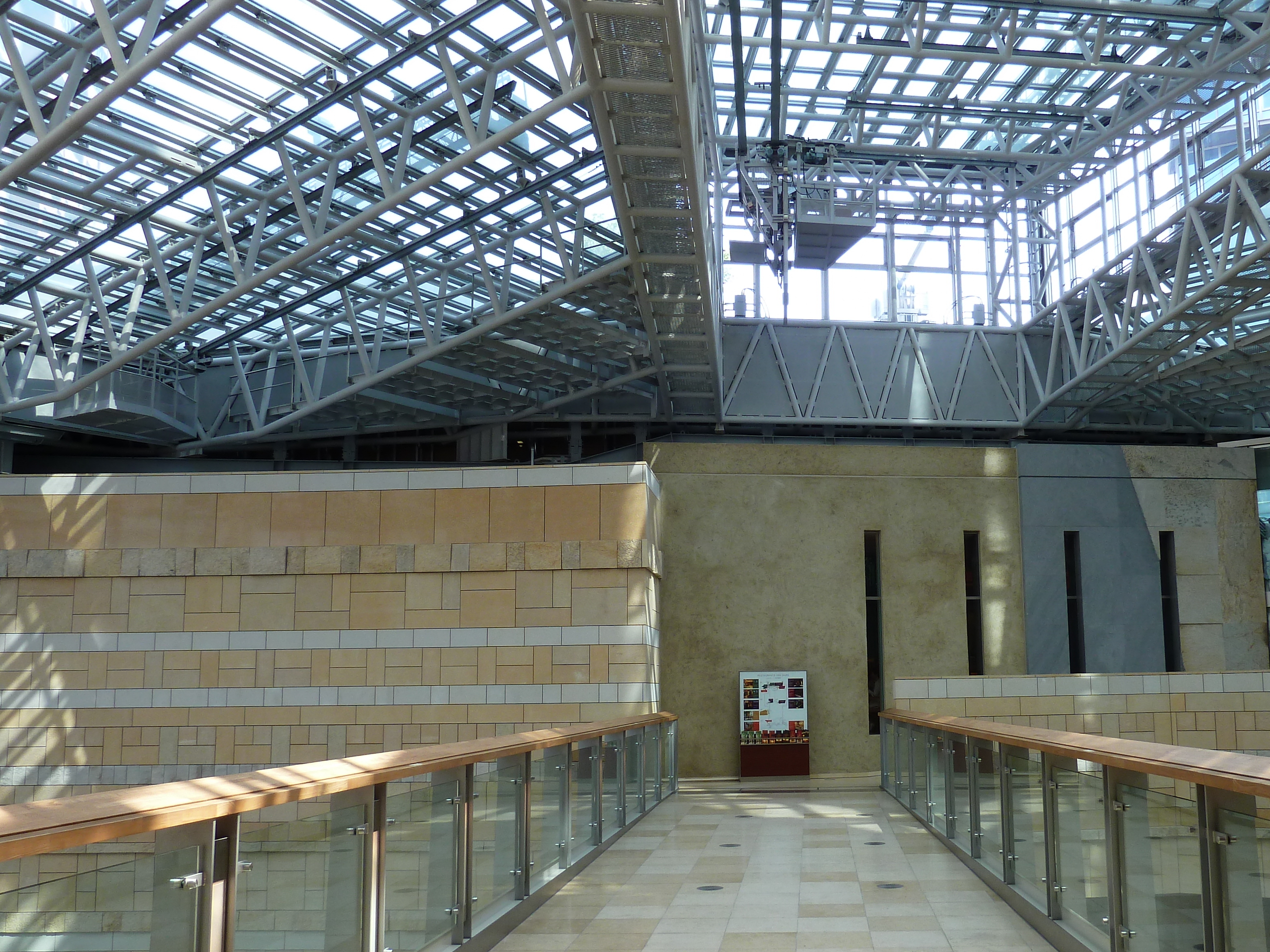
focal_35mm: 32
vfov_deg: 44.1
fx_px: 1174
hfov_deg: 56.3
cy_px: 530
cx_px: 777
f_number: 3.3
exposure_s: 1/80
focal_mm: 4.1
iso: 80
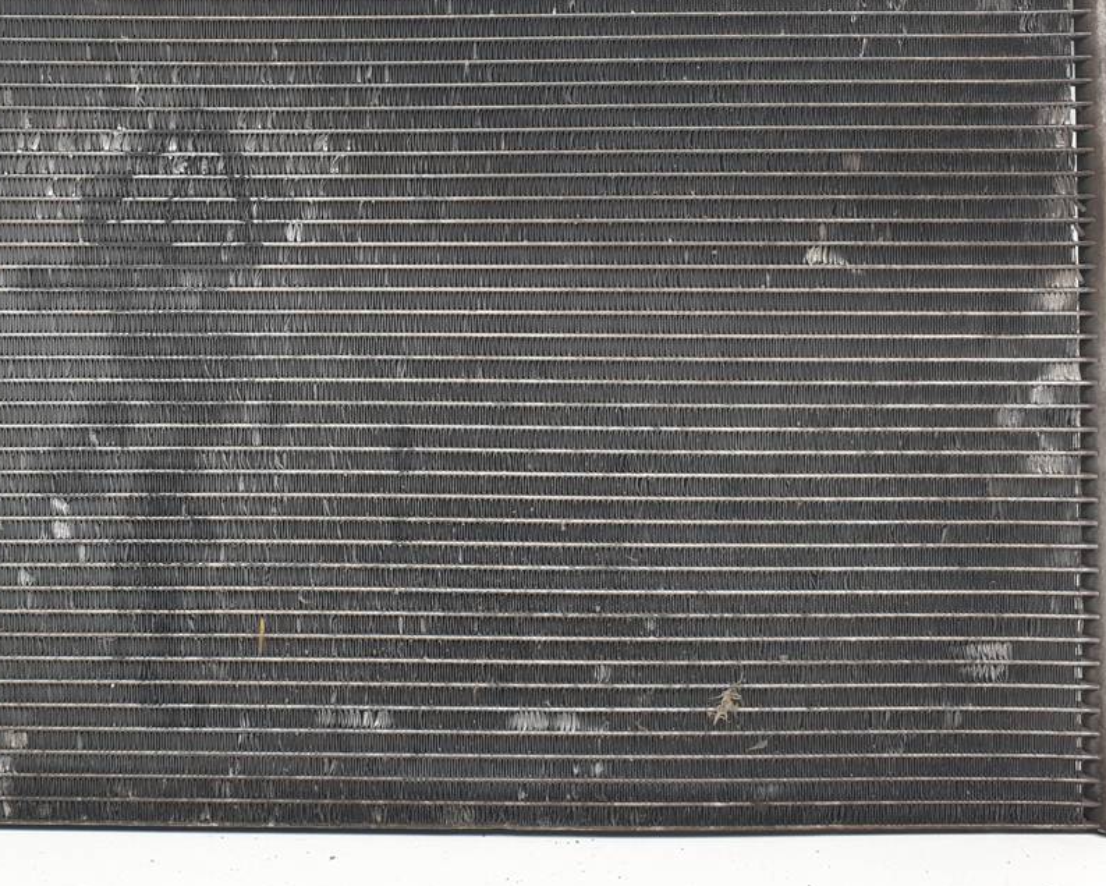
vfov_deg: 32.3
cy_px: 252
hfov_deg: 39.0
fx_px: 1506
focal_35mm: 46
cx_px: 251
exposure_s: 1/163
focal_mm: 4.3
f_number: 2.4
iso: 50
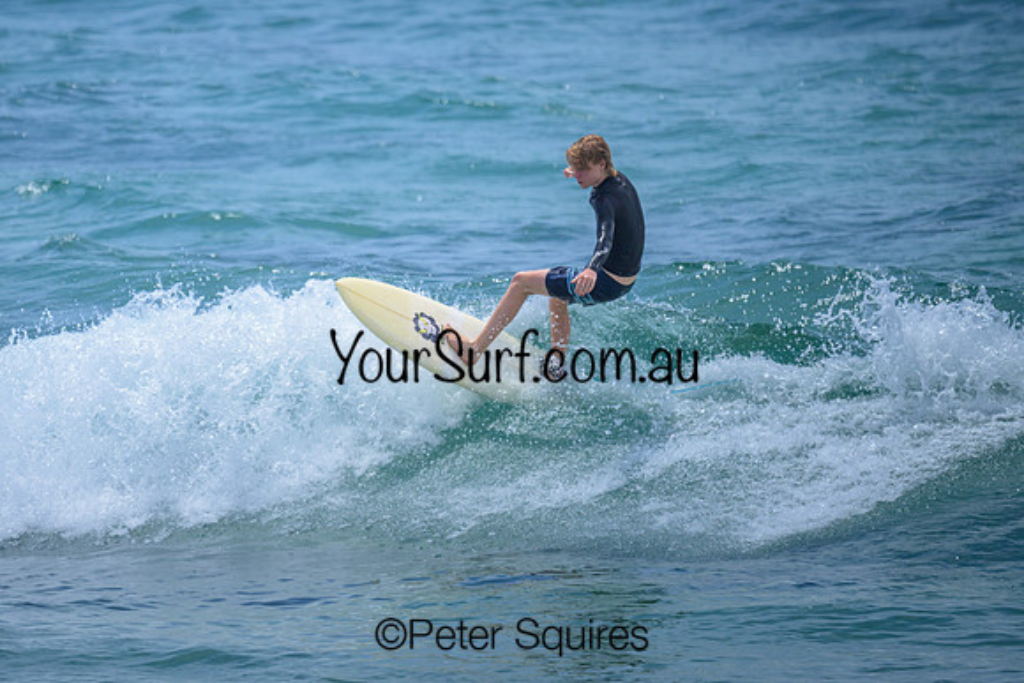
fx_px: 31307
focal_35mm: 1100
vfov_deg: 1.3
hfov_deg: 1.9
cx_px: 390
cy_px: 268
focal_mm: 800
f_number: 6.3
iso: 250
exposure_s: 1/3200
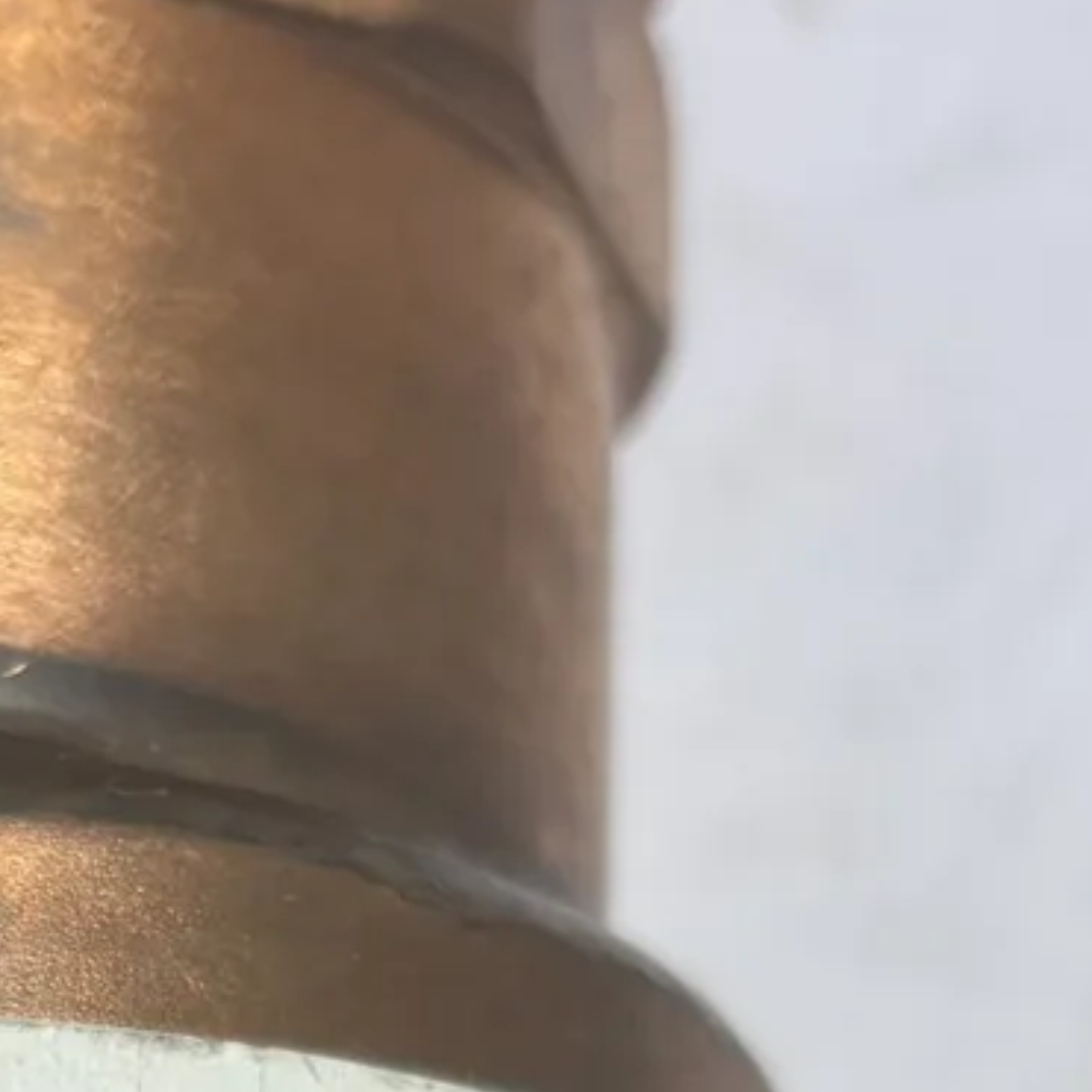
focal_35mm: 124
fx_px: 4426
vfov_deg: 13.3
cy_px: 1586
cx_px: -188
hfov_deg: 13.7
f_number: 1.6
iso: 50
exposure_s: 1/437
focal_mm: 5.96
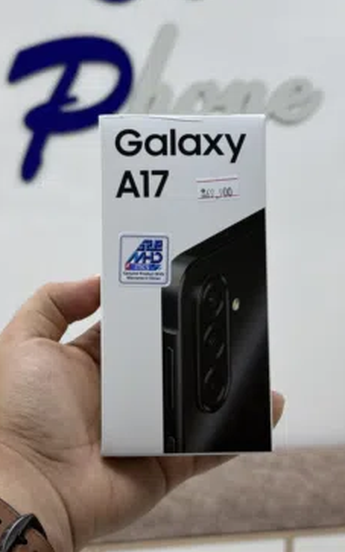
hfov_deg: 23.1
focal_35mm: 56
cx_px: 188
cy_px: 274
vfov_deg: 36.3
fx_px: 842
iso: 50
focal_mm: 6.76
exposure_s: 1/121
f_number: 1.78
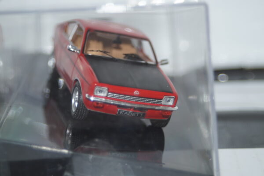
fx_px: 770
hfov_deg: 19.5
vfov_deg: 13.0
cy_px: 88
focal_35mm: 105
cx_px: 132
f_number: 5.6
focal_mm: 70
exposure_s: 1/60
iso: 250
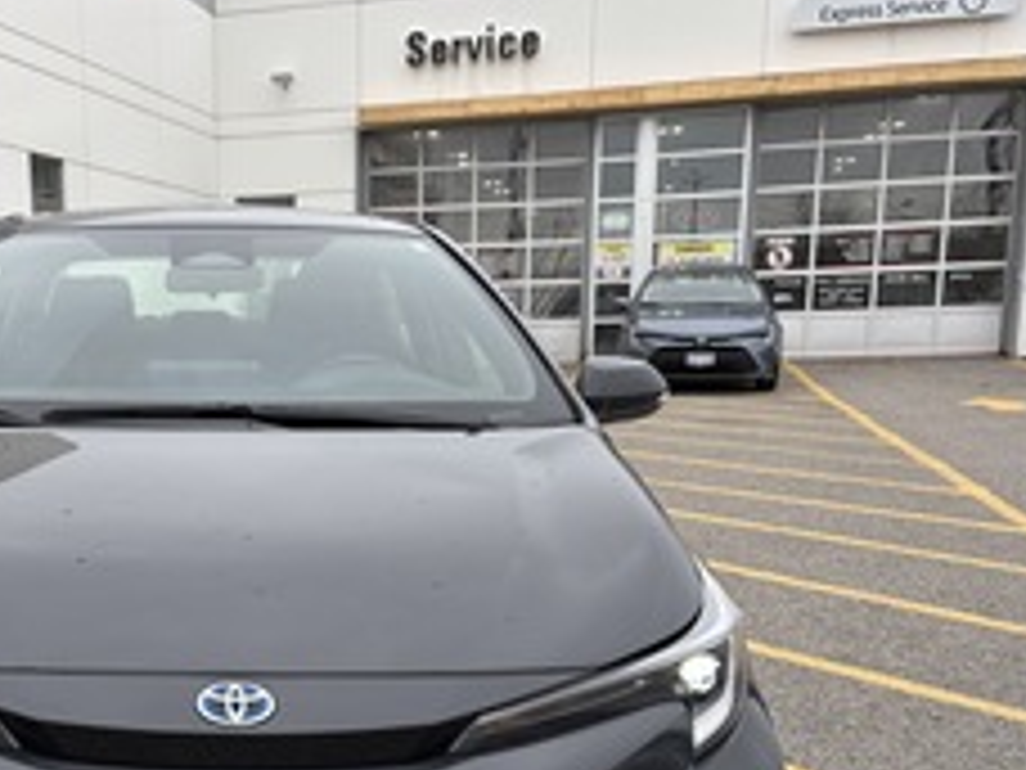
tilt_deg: -13.3
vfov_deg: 29.4
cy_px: 637
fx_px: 1423
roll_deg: +0.8
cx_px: 189
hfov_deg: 38.0
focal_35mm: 48
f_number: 1.6
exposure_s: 1/539
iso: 50
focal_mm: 5.96
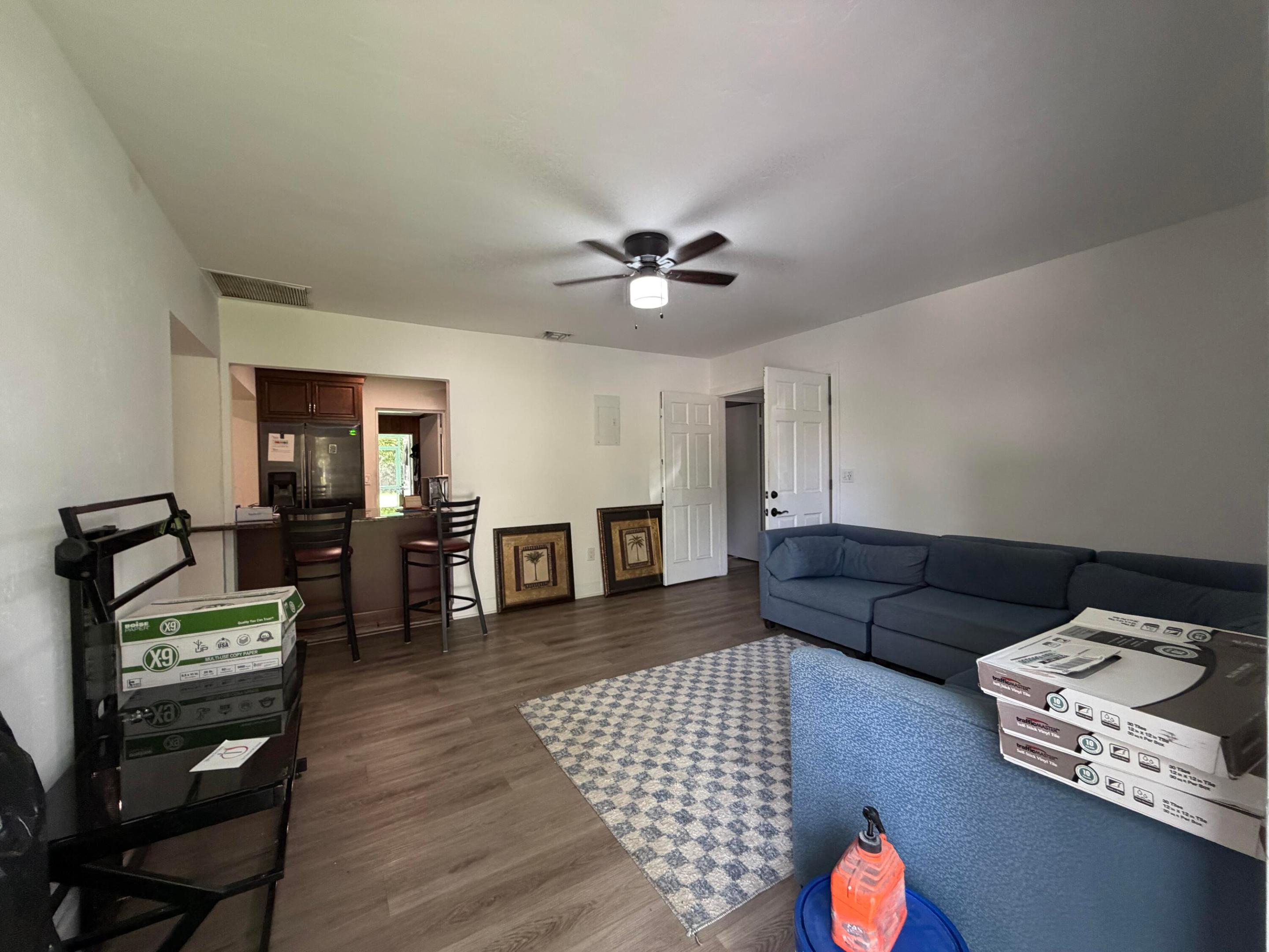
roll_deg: +1.5
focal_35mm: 14
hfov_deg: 102.1
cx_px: 634
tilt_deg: -2.2
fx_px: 513
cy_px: 476
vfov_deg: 85.7
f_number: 2.2
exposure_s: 1/103
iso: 320
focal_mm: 2.22
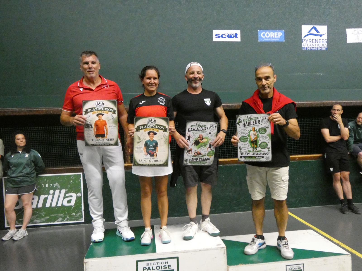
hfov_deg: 65.3
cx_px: 181
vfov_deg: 51.4
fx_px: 282
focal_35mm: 27
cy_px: 136
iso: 1600
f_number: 3.2
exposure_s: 1/160
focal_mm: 4.8
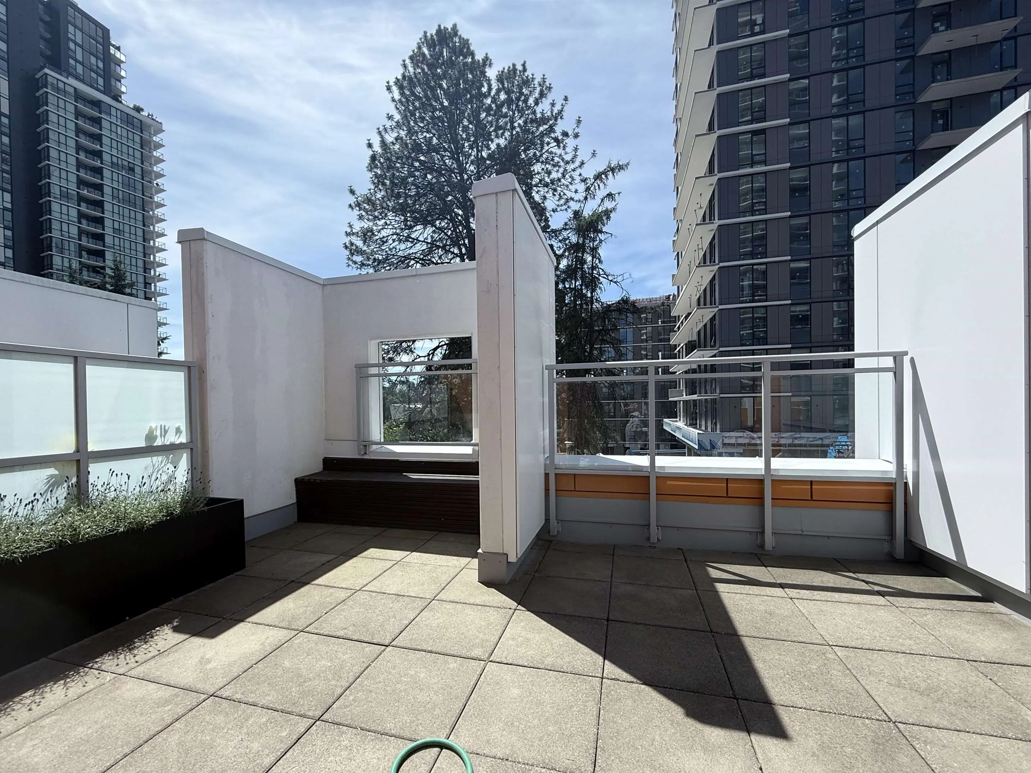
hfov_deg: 98.2
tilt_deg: -0.2
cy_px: 413
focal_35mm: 15
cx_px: 503
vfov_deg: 81.6
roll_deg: +0.6
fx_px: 447
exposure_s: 1/1368
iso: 50
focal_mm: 2.22
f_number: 2.2
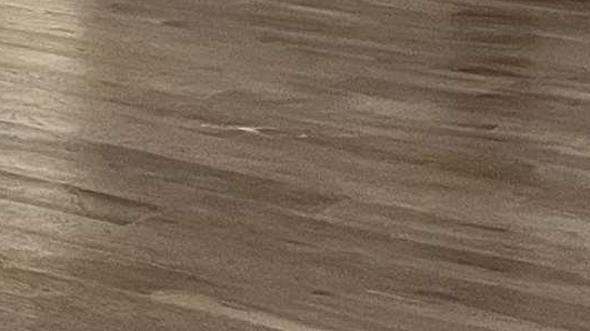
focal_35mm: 164
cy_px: -335
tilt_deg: -5.1
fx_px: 2564
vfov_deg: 7.1
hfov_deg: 12.1
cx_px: -467
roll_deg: -0.8
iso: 200
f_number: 1.6
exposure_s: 1/60
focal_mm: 5.1
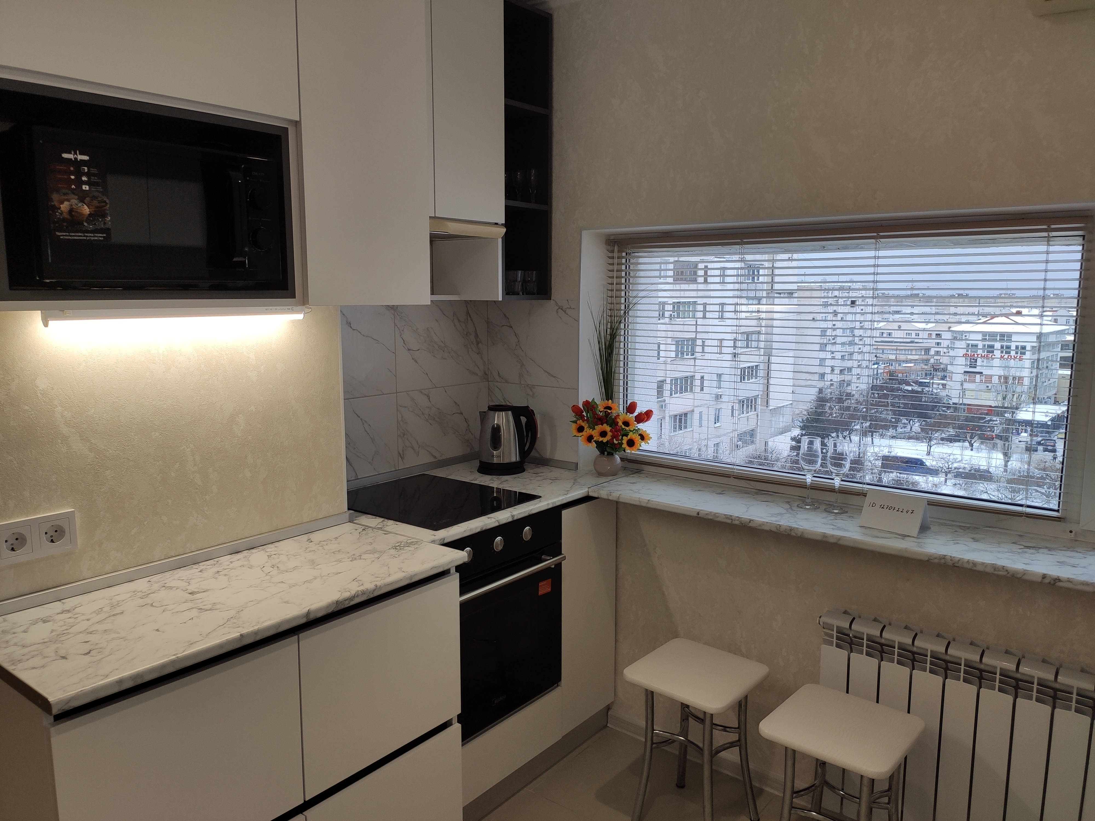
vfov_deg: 53.1
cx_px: 548
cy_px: 410
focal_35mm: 26
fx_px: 822
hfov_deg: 67.3
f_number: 1.75
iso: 136
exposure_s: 1/100
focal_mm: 4.77
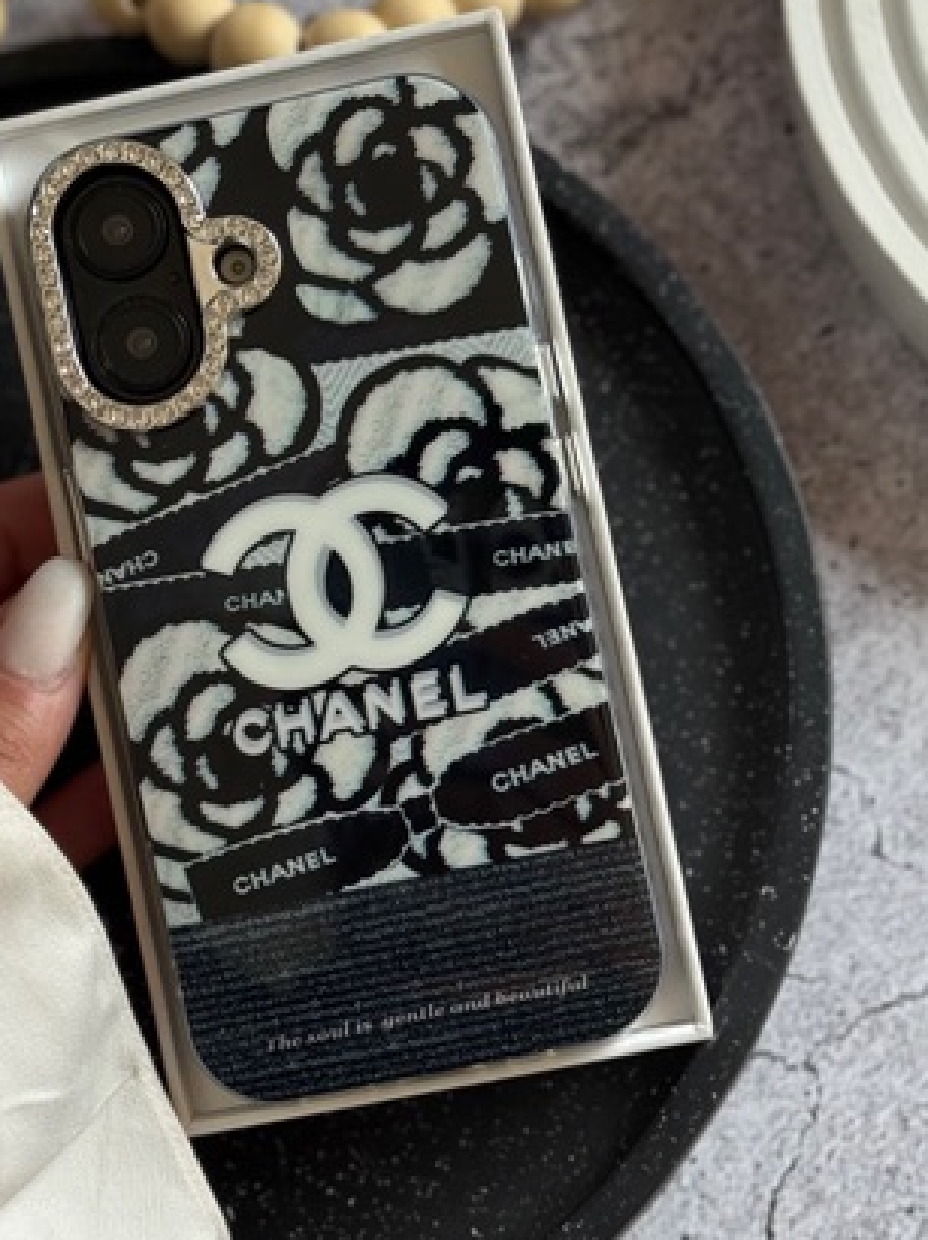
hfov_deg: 19.6
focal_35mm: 75
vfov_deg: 26.0
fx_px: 2684
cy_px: 535
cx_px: 314
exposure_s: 1/402
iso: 100
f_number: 1.78
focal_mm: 6.76
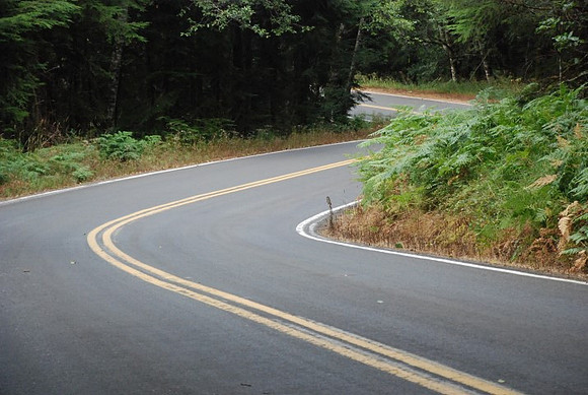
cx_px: 294
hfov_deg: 17.0
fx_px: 1963
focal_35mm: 120
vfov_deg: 11.5
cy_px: 198
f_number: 5.6
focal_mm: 80
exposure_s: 1/200
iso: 1600
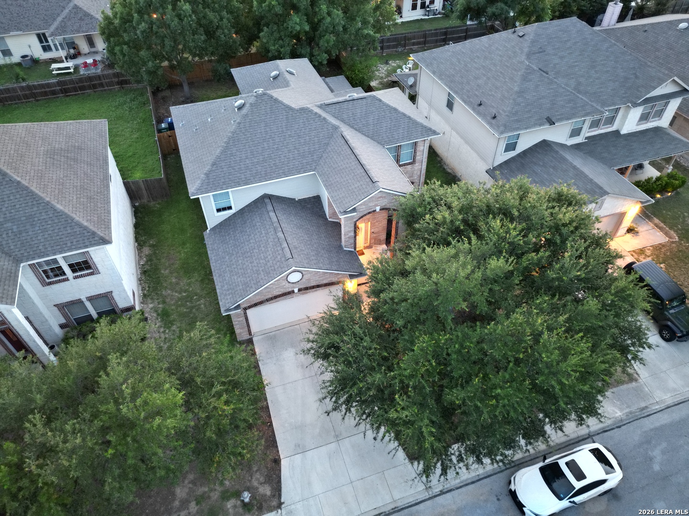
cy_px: 258
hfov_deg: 71.6
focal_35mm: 24
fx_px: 478
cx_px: 344
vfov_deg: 56.8
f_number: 1.7
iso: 890
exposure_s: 1/10
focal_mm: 6.72
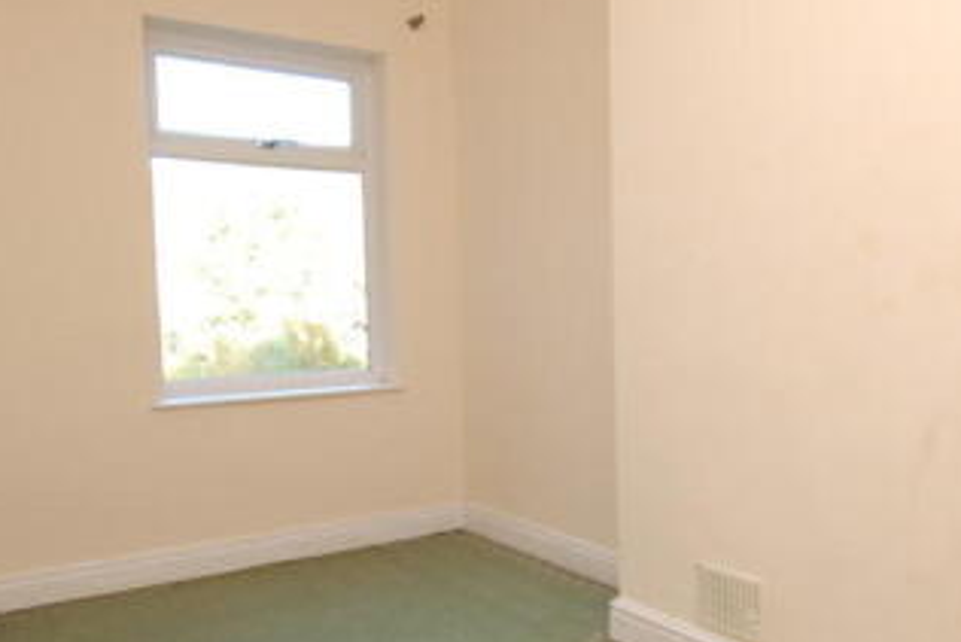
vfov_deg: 42.2
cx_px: 634
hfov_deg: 59.0
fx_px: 828
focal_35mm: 31
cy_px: 373
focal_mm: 10
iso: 100
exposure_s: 1/10
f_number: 4
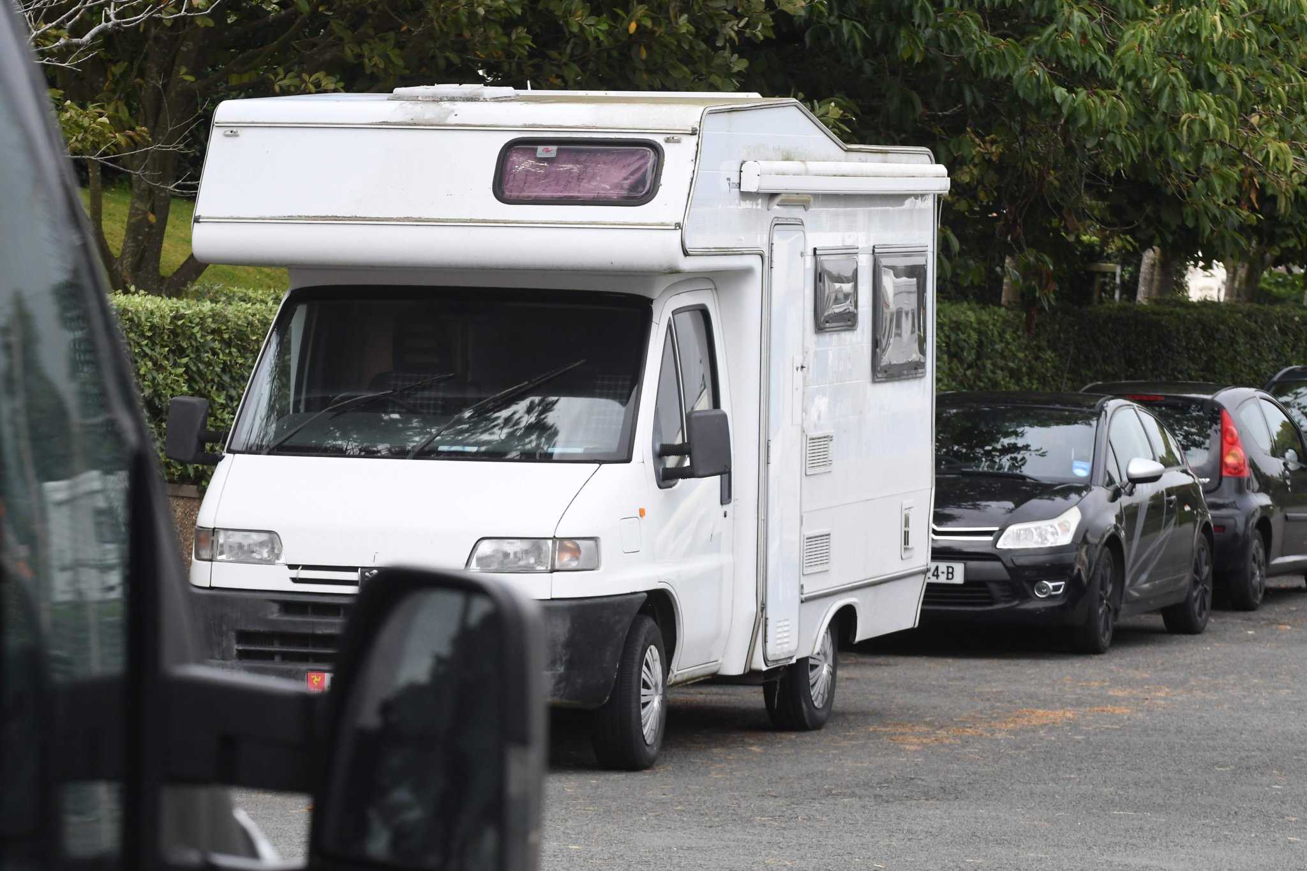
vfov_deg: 7.9
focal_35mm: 174
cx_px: 654
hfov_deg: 11.8
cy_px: 436
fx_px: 6316
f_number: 16
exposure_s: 1/1000
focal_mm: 116
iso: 1250
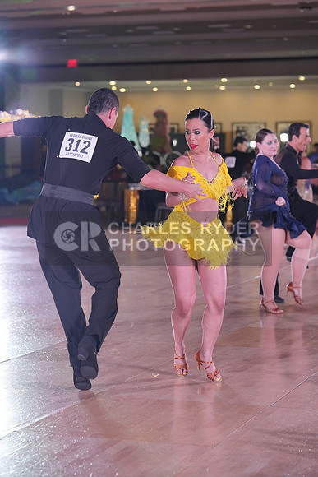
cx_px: 159
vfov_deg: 22.6
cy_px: 238
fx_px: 1192
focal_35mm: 90
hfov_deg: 15.2
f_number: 4
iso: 2000
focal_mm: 90
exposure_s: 1/400
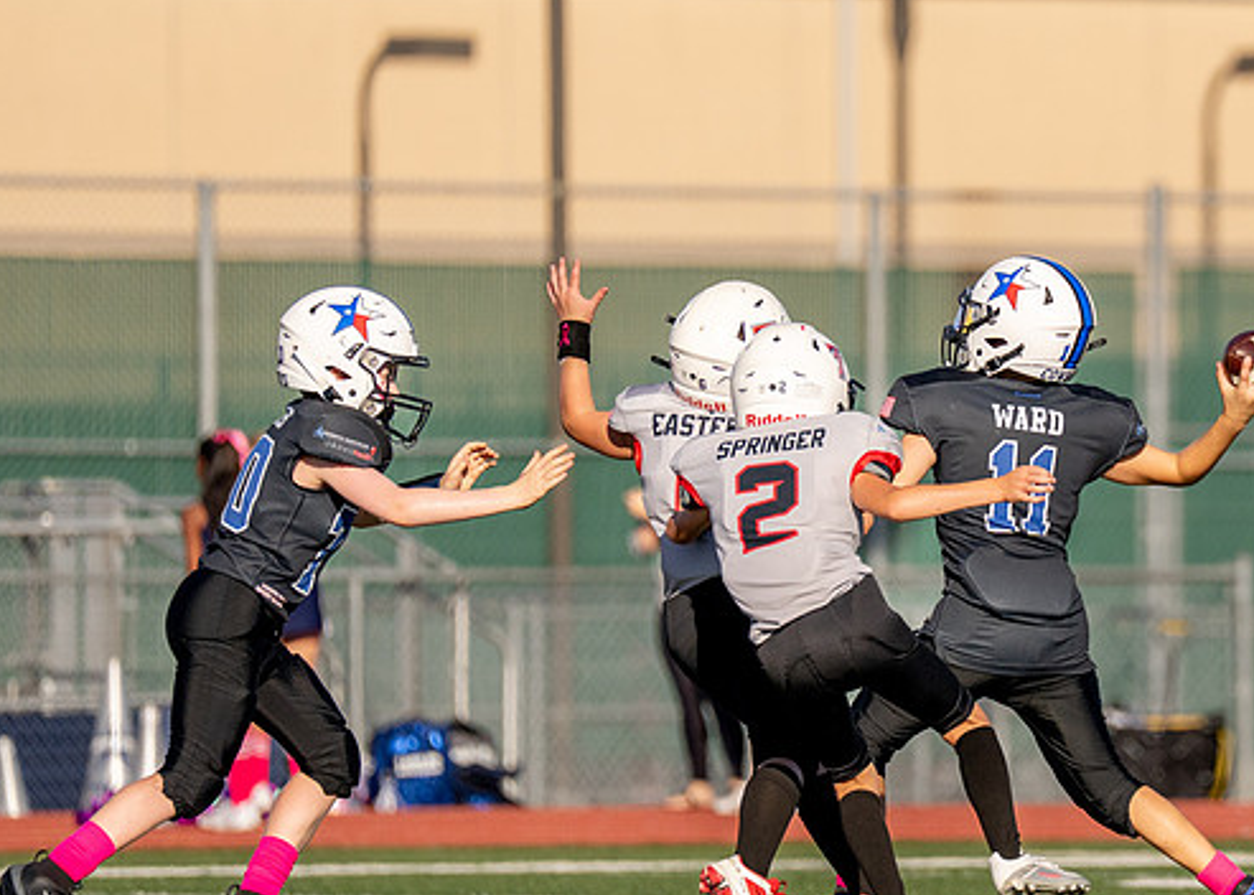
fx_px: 17840
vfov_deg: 2.9
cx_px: 1126
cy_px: 457
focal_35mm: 501
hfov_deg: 4.0
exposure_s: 1/10000
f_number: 2.8
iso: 250
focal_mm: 200
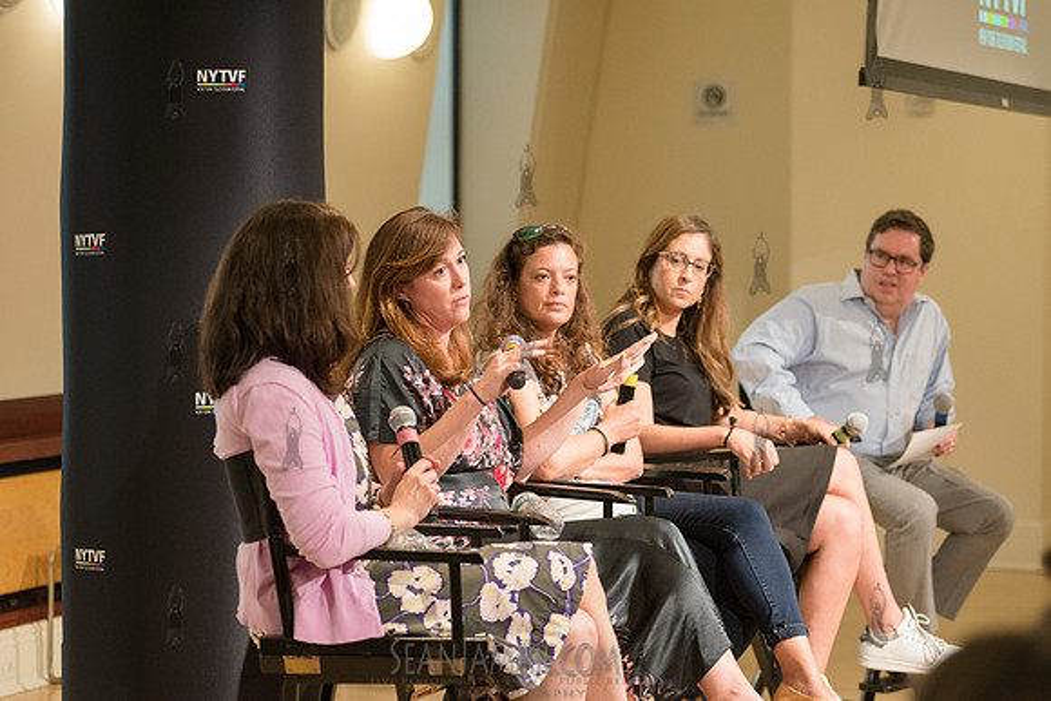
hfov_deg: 20.4
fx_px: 2920
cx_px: 526
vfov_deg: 13.7
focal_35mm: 100
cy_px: 350
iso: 2500
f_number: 4
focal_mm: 100
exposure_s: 1/160
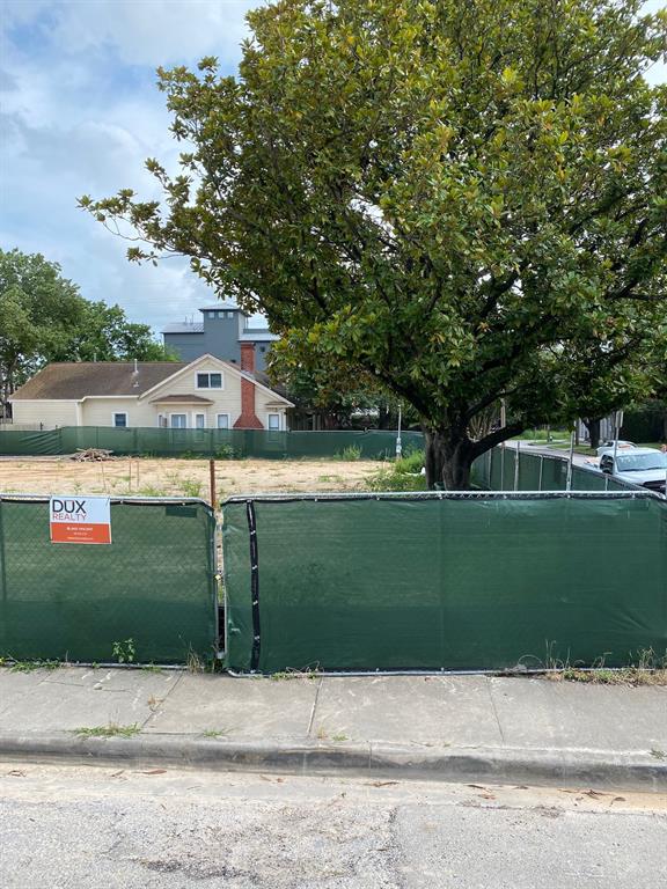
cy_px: 444
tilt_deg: -2.3
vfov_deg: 67.3
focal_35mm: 26
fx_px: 668
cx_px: 334
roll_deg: -0.5
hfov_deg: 53.1
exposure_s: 1/799
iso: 32
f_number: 1.8
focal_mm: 4.25
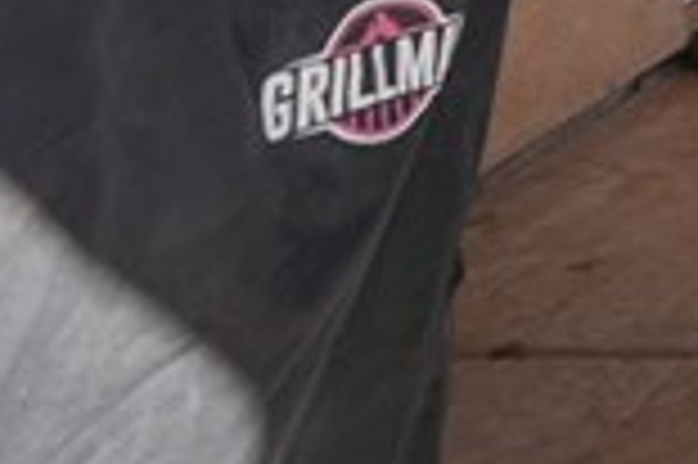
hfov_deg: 12.0
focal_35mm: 106
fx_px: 2053
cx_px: 1972
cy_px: -759
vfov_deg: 10.5
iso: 100
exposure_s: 1/125
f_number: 7.1
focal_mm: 16
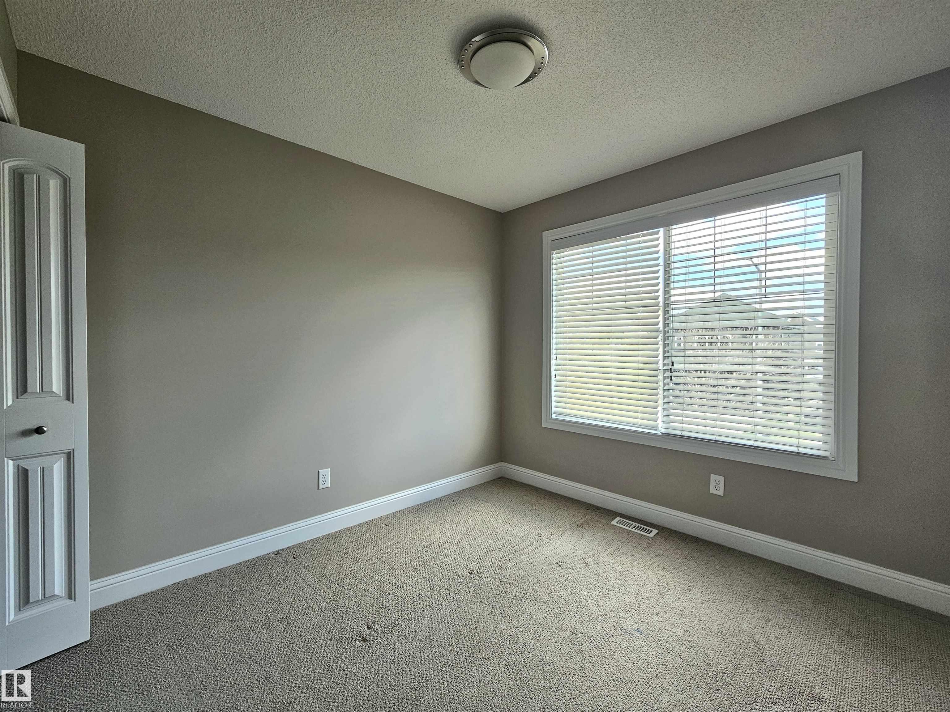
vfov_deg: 89.9
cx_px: 475
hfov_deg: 106.2
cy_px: 356
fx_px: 357
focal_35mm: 13
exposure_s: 1/60.2
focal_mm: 2.2
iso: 64
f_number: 2.2
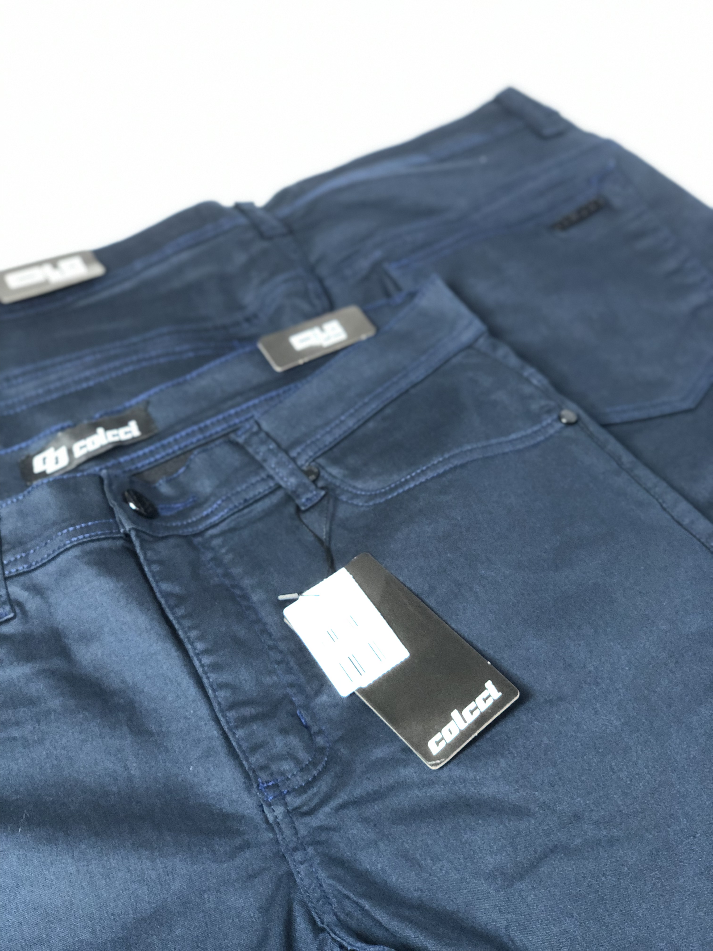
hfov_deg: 28.0
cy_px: 476
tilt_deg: -51.1
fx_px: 1428
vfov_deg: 36.8
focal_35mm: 52
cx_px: 356
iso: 125
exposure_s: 1/30
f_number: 2.4
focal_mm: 6
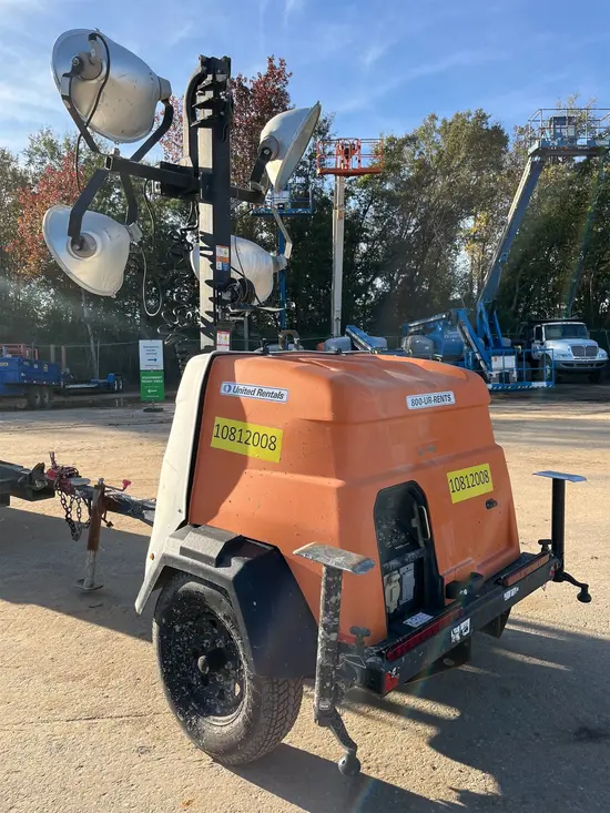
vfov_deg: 67.3
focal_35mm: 26
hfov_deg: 53.1
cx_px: 305
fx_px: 611
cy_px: 406
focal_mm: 5.1
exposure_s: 1/1252
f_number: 1.6
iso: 50
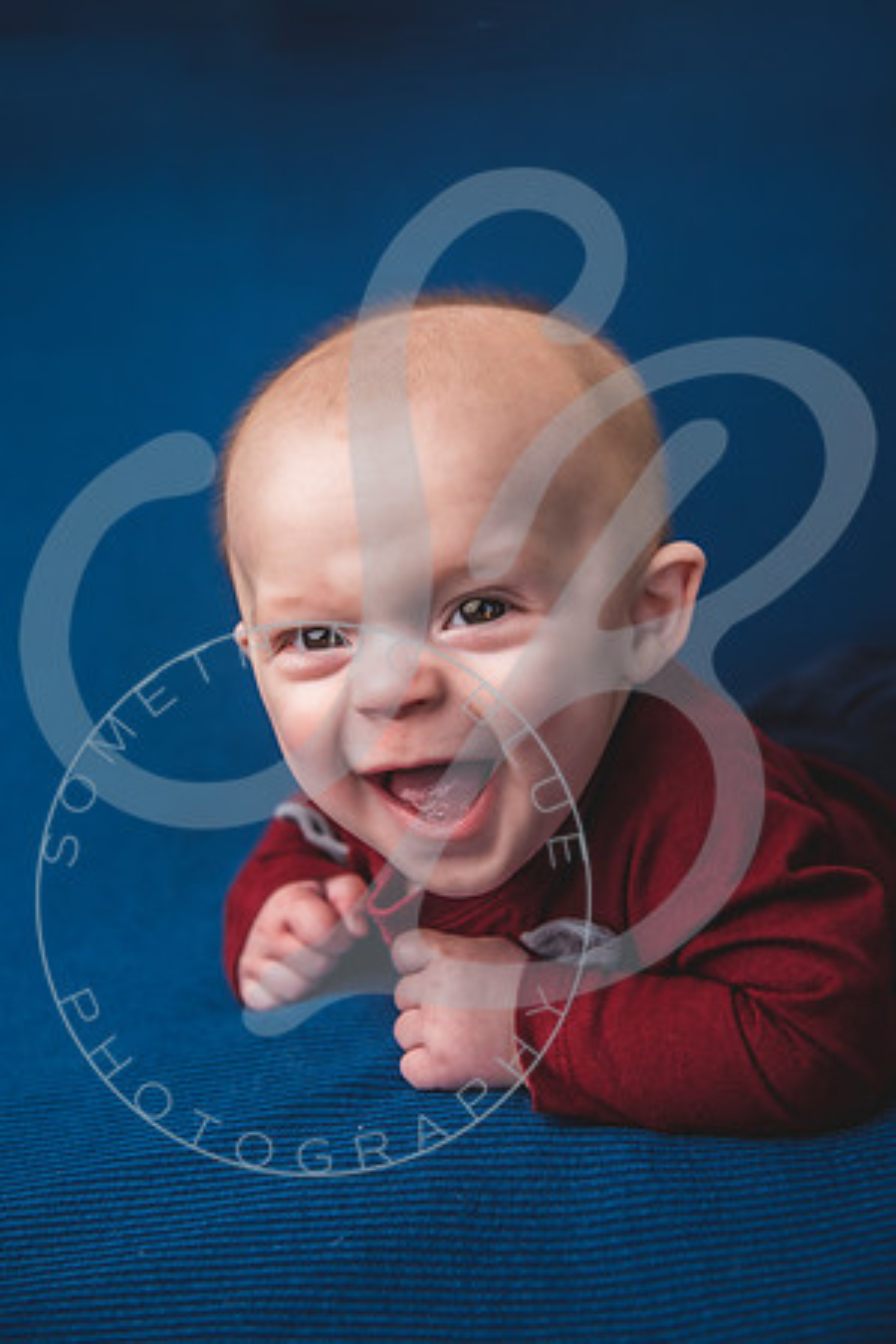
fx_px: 1792
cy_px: 672
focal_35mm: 48
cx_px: 448
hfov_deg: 28.1
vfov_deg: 41.1
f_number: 4
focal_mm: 48
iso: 100
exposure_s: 1/250
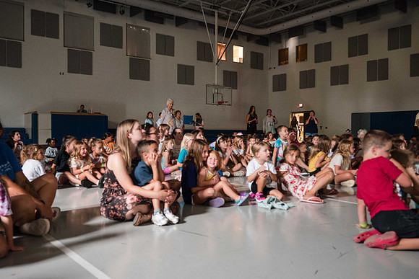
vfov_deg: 41.6
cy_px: 137
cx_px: 208
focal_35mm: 32
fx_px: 368
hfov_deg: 59.4
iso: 5000
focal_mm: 30
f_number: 4
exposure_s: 1/60
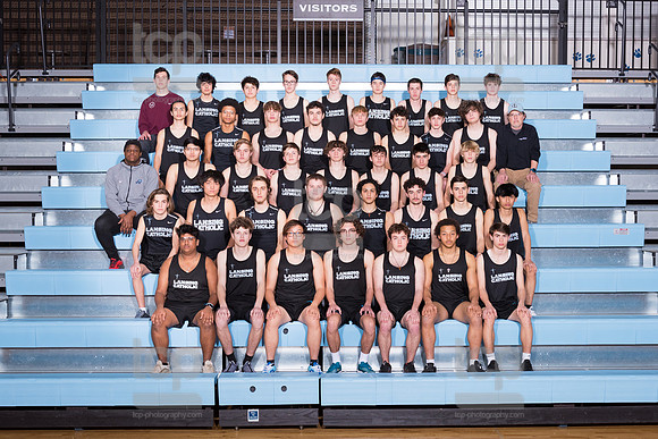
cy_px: 232
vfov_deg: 26.6
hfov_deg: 39.0
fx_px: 927
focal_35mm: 51
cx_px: 350
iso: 500
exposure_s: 1/250
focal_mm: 40
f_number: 7.1
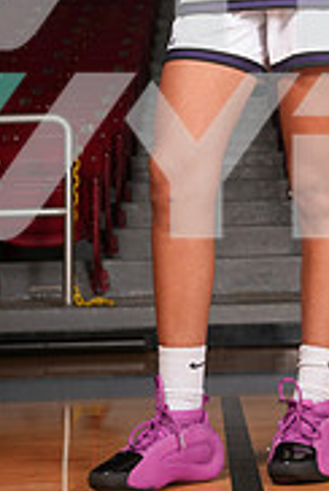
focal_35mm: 111
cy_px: -32
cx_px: 267
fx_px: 1516
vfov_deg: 17.8
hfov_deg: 12.3
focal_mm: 45
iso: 250
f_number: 6.3
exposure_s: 1/200
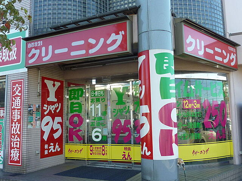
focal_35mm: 33
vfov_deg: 42.9
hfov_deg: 55.4
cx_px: 121
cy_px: 90
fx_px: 231
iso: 100
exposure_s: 1/125
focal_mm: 4.1
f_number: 4
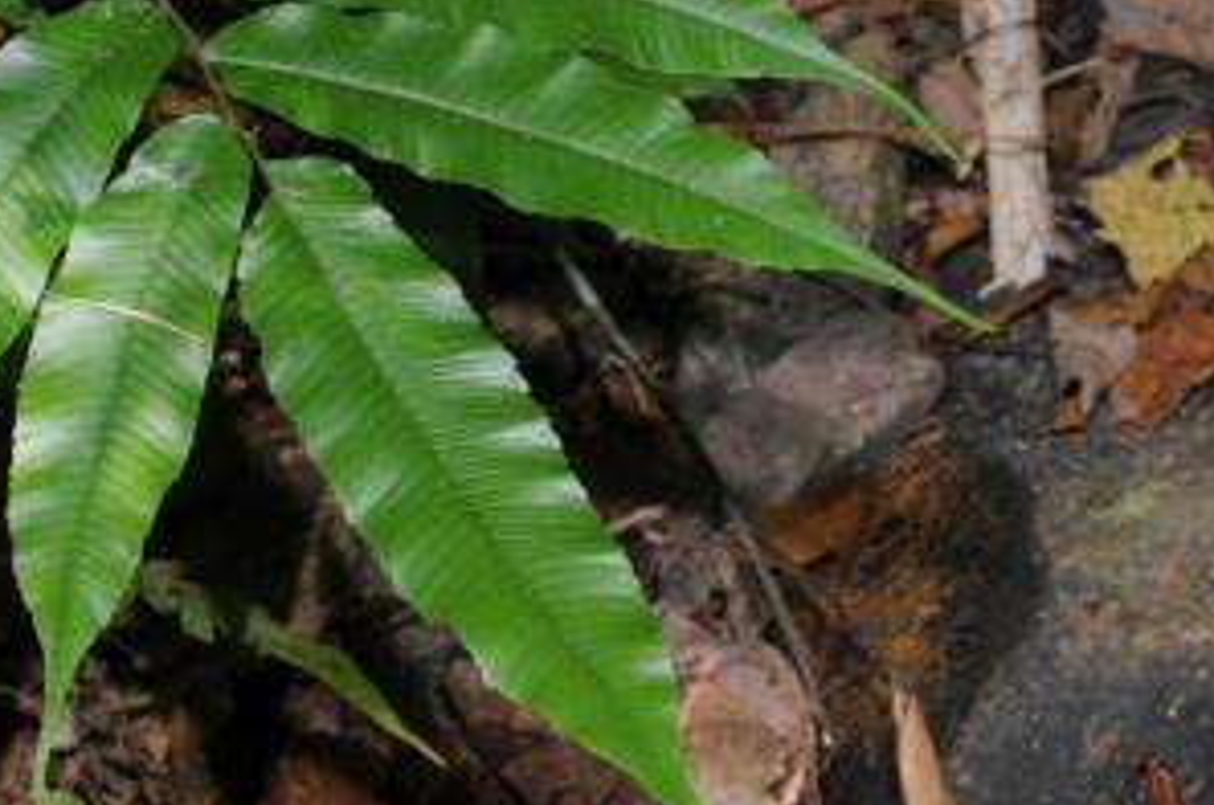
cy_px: 223
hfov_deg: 11.3
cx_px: 319
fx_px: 6127
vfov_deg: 7.5
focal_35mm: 182
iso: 200
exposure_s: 1/60
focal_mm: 60
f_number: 8
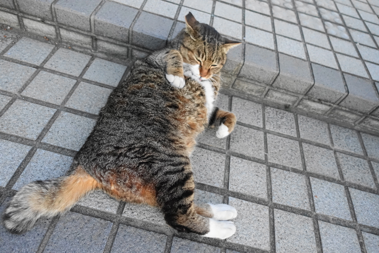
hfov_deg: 73.7
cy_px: 126
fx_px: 253
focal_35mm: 24
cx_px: 190
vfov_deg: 53.1
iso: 1600
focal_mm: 8.8
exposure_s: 1/100
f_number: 1.8
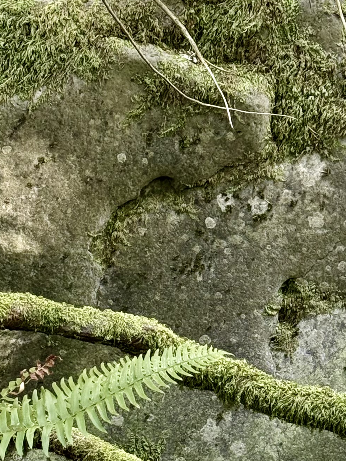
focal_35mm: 147
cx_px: 285
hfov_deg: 10.1
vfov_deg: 13.4
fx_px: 1960
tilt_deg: -39.6
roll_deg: -6.0
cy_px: 354
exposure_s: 1/95
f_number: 1.78
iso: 125
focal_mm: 6.76
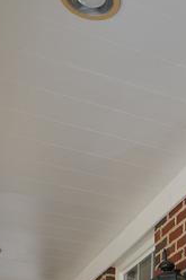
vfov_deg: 21.8
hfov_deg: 17.5
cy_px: 443
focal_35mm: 74
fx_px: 574
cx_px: 225
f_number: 2.8
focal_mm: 17
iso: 100
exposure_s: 1/60
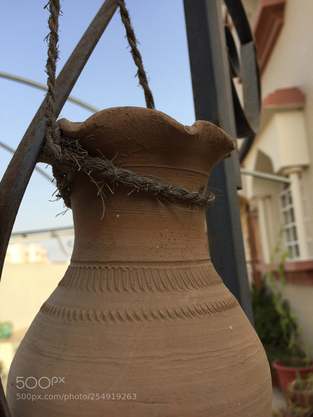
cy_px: 208
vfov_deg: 61.7
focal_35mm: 29
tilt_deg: +10.9
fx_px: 350
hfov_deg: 48.2
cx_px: 156
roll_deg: +3.1
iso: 32
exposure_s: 1/1014
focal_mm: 4.15
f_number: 2.2
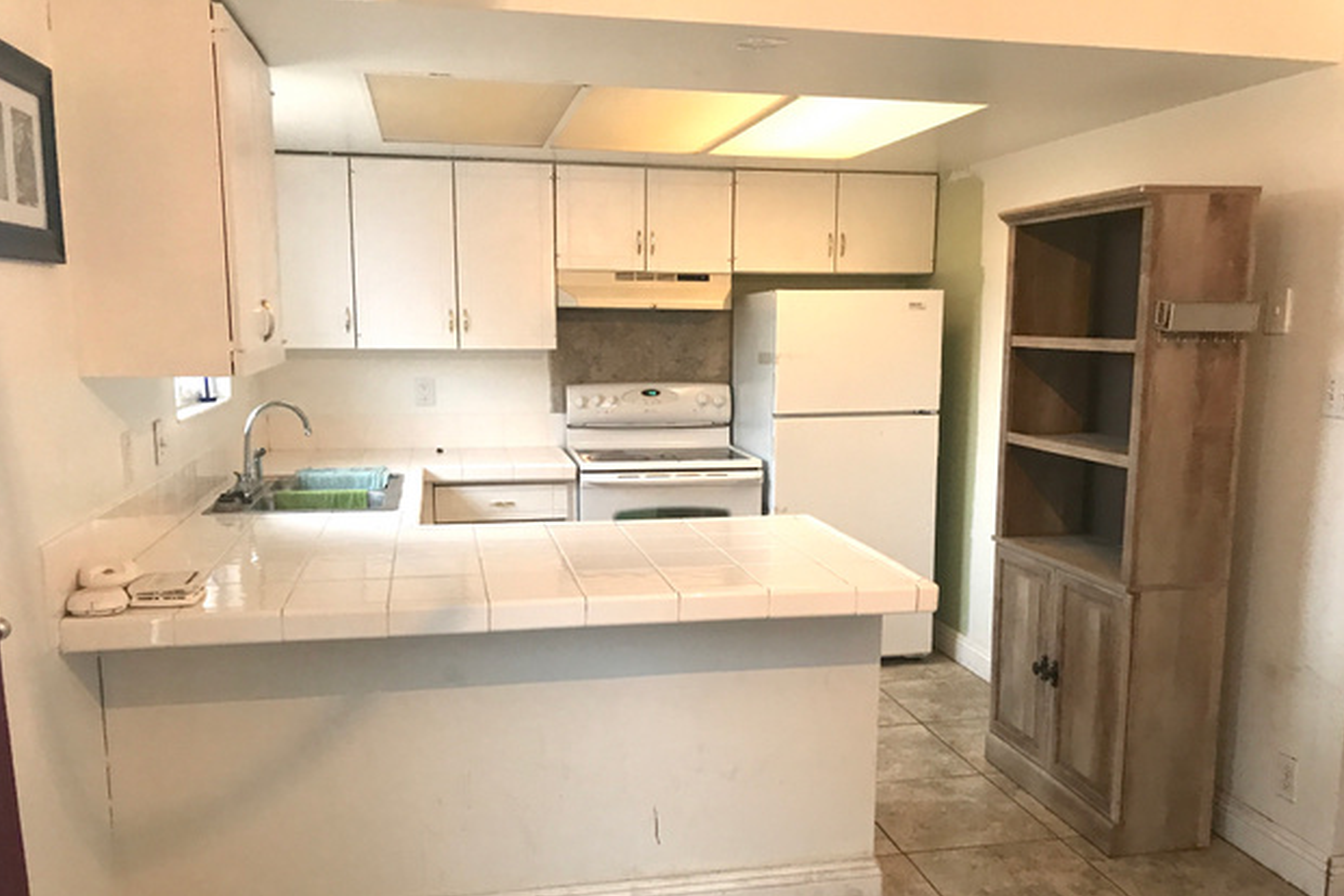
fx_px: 1120
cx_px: 675
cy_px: 517
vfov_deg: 43.5
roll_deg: -0.1
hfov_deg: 61.9
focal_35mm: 30
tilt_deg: -8.2
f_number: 1.8
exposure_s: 1/15
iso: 80
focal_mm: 3.99
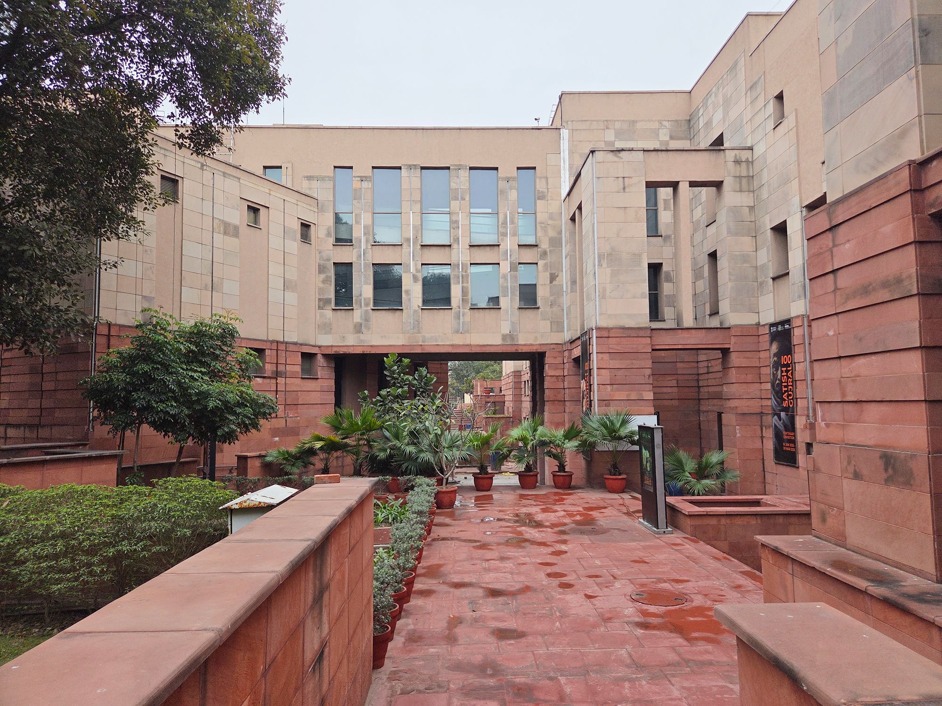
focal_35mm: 23
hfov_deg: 73.9
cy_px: 353
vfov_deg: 58.9
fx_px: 626
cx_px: 471
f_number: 1.8
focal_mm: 5.4
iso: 40
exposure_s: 1/180
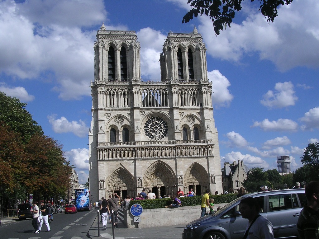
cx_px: 160
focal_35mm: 38
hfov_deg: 49.0
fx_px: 350
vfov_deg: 37.7
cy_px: 120
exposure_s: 1/531
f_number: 5.6
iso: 100
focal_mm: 5.8
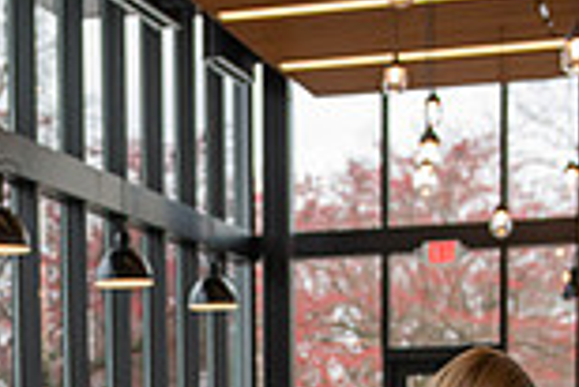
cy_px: 633
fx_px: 2061
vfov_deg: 10.3
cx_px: 19
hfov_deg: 15.7
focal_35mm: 128
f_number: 3.5
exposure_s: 1/250
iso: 400
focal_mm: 34
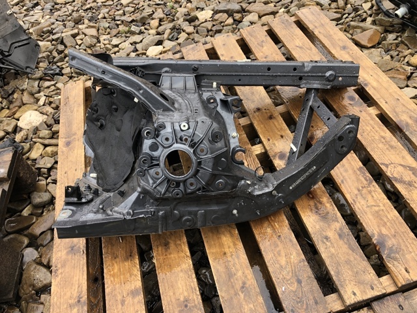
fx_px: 337
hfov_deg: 63.4
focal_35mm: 28
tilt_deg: -48.0
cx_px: 208
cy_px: 156
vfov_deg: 49.7
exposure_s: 1/163
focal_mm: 4
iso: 20
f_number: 1.8
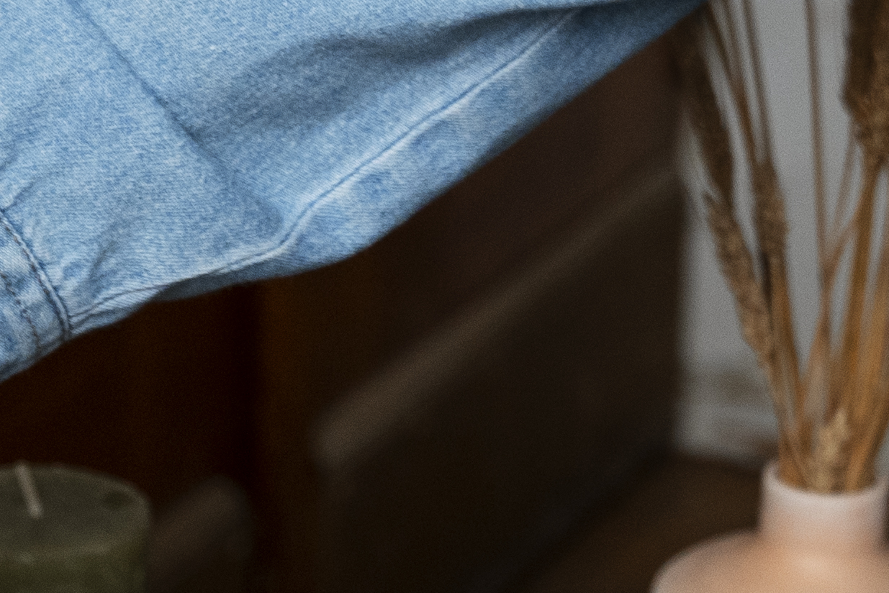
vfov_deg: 7.9
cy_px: 1000
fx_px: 4199
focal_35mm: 170
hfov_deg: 12.0
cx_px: 116
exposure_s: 1/160
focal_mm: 35
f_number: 4
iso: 1000
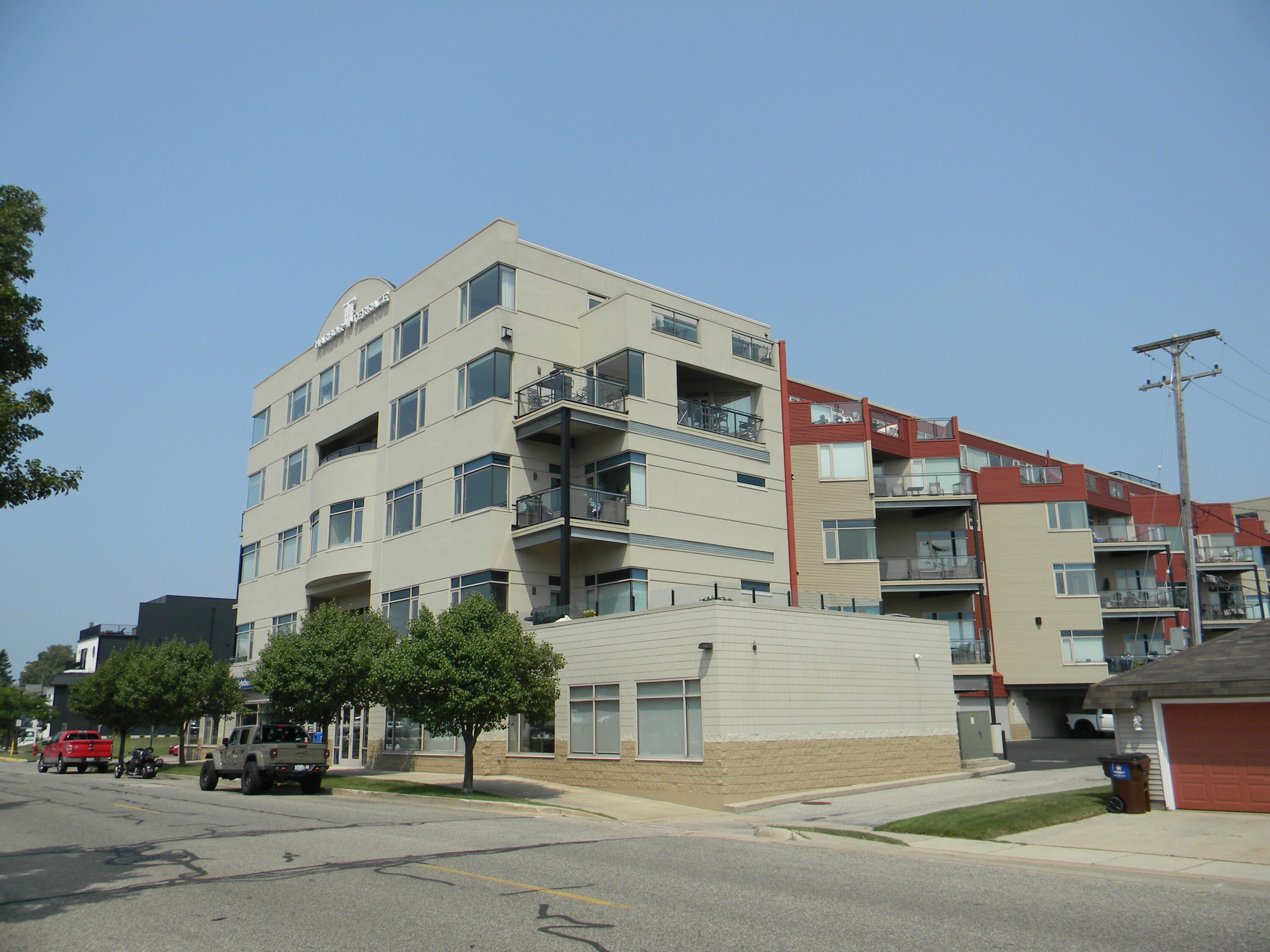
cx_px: 635
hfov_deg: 63.4
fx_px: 1027
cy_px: 476
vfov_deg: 49.7
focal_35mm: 28
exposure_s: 1/349
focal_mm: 5
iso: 80
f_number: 7
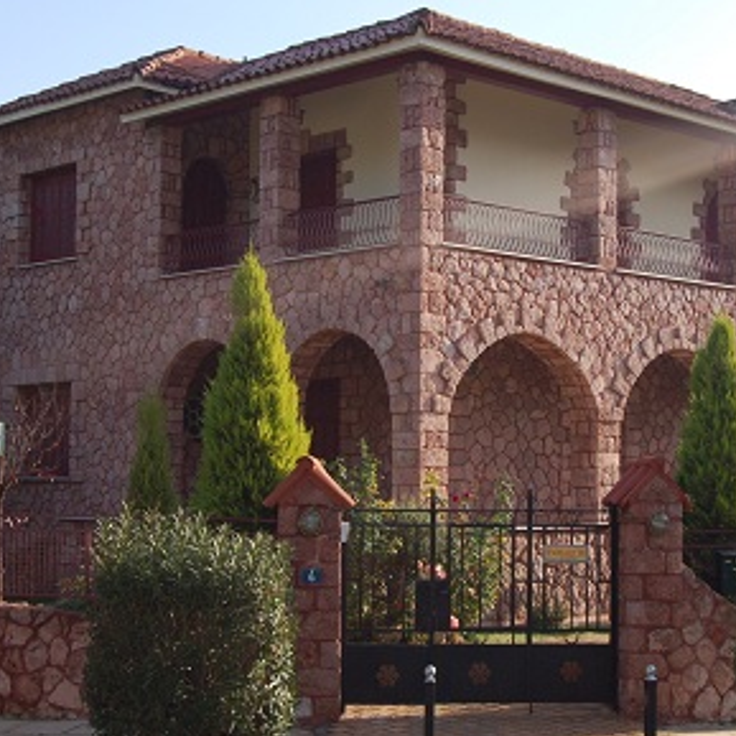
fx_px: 1588
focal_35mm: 66
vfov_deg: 26.1
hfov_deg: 26.0
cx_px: 453
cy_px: 334
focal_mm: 30
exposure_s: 1/400
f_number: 10
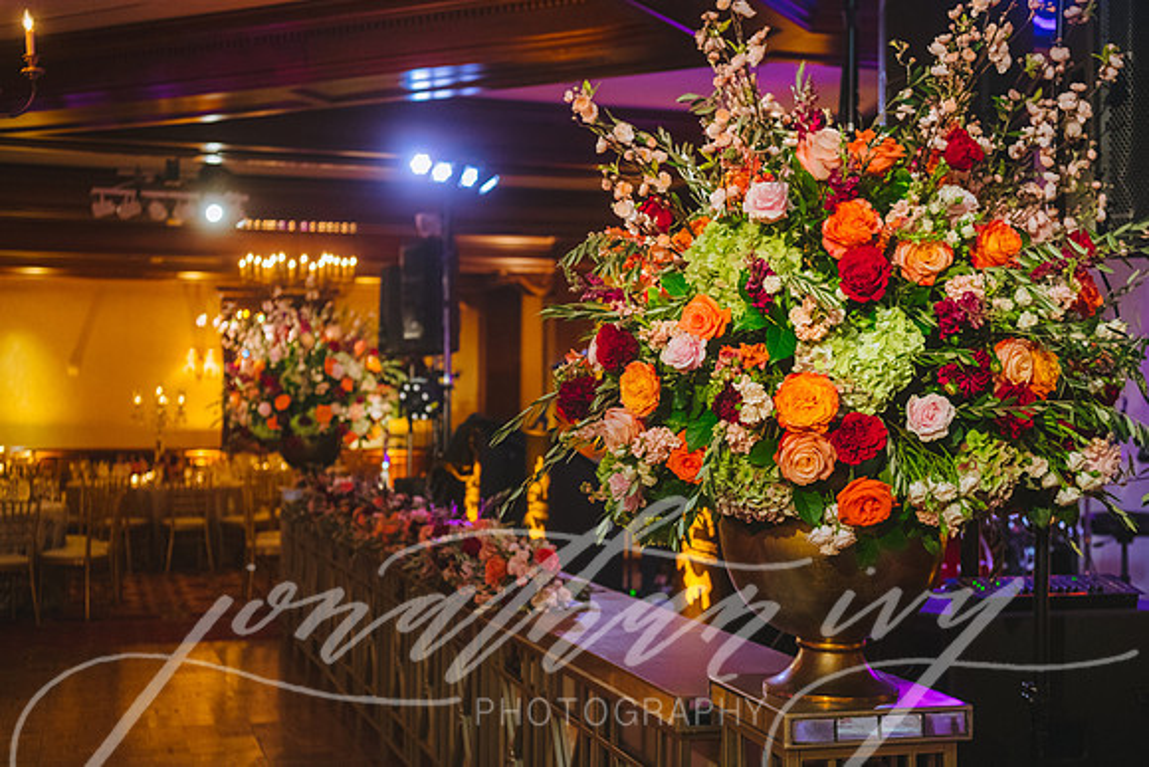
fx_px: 1596
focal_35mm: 50
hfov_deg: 39.6
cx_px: 574
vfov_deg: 27.0
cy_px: 384
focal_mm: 50
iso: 2000
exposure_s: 1/60
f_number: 3.5
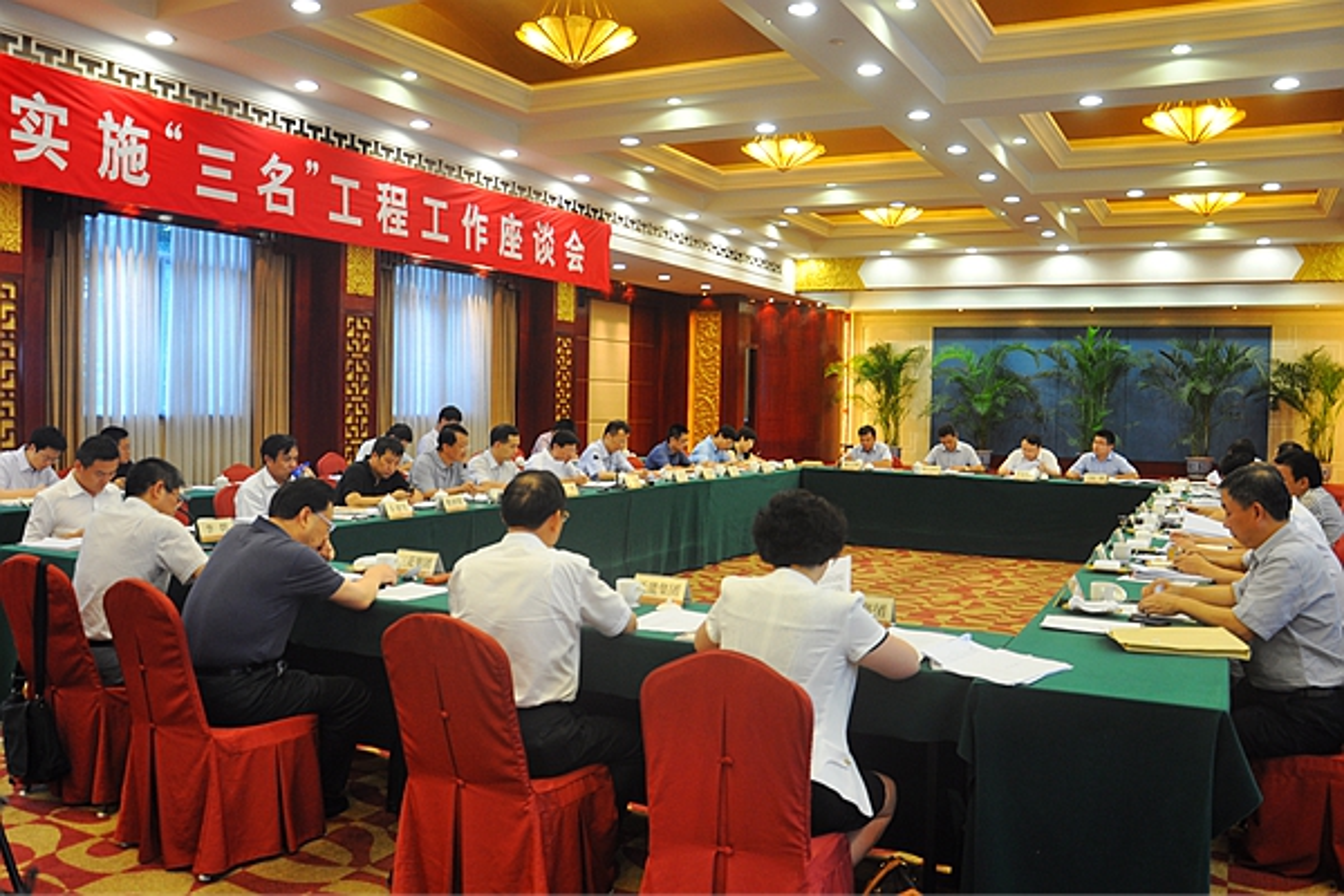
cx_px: 672
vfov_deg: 47.9
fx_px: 1008
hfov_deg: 67.4
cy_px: 448
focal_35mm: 27
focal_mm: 18
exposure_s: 1/20
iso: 400
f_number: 4.5
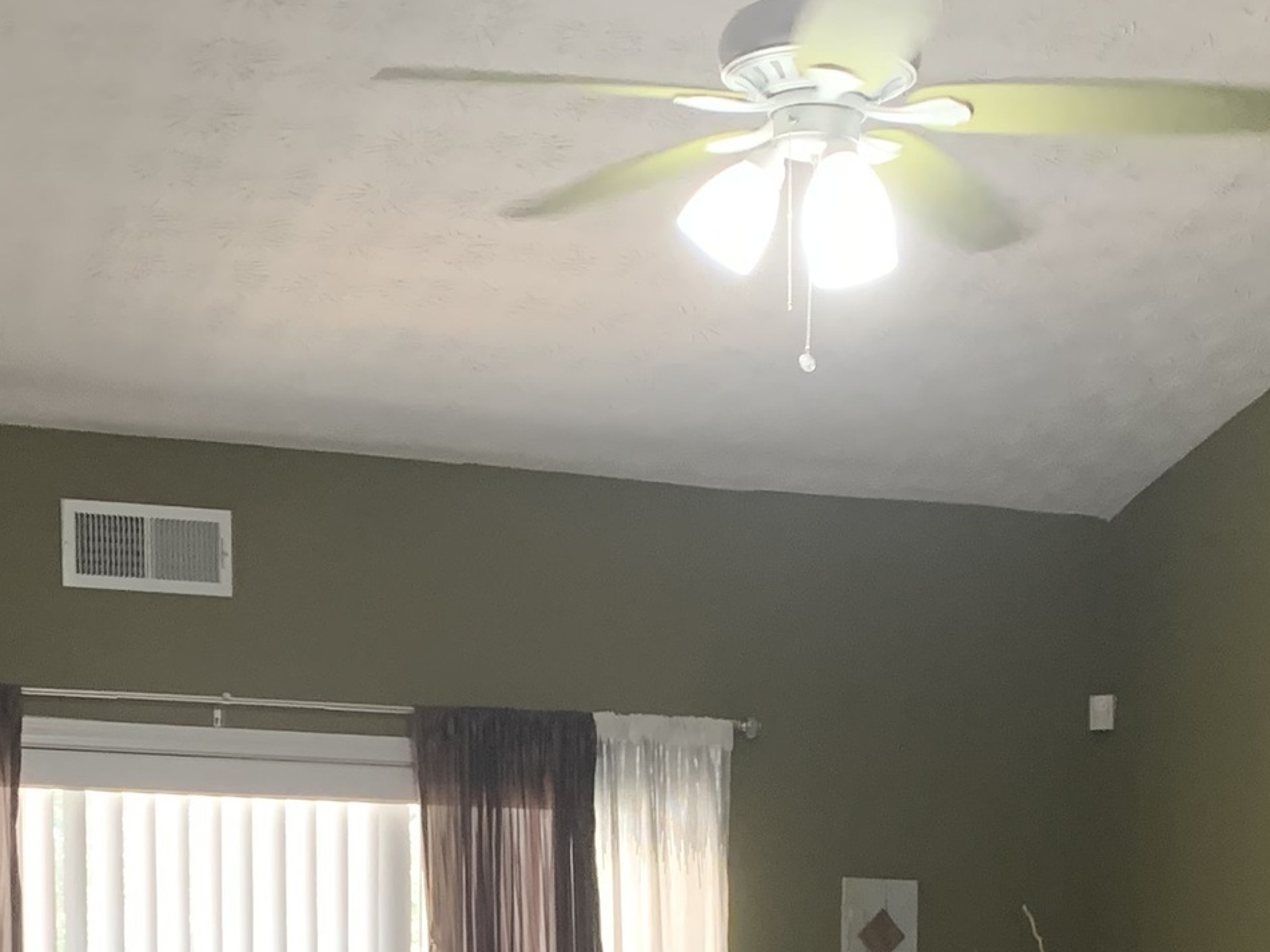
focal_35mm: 84
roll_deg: -1.1
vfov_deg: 16.1
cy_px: 1426
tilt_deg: -5.5
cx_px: 656
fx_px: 3081
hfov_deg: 23.3
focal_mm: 4.25
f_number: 1.8
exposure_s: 1/60
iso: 250
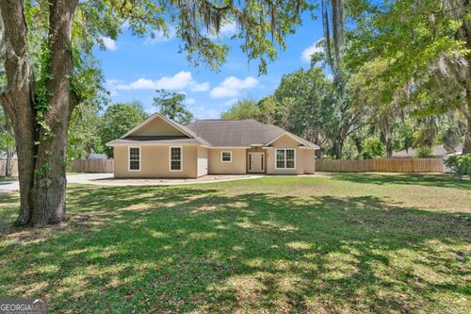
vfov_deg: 64.5
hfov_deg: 86.9
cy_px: 157
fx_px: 248
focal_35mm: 19
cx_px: 236
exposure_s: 1/400
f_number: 7.1
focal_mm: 19
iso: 250
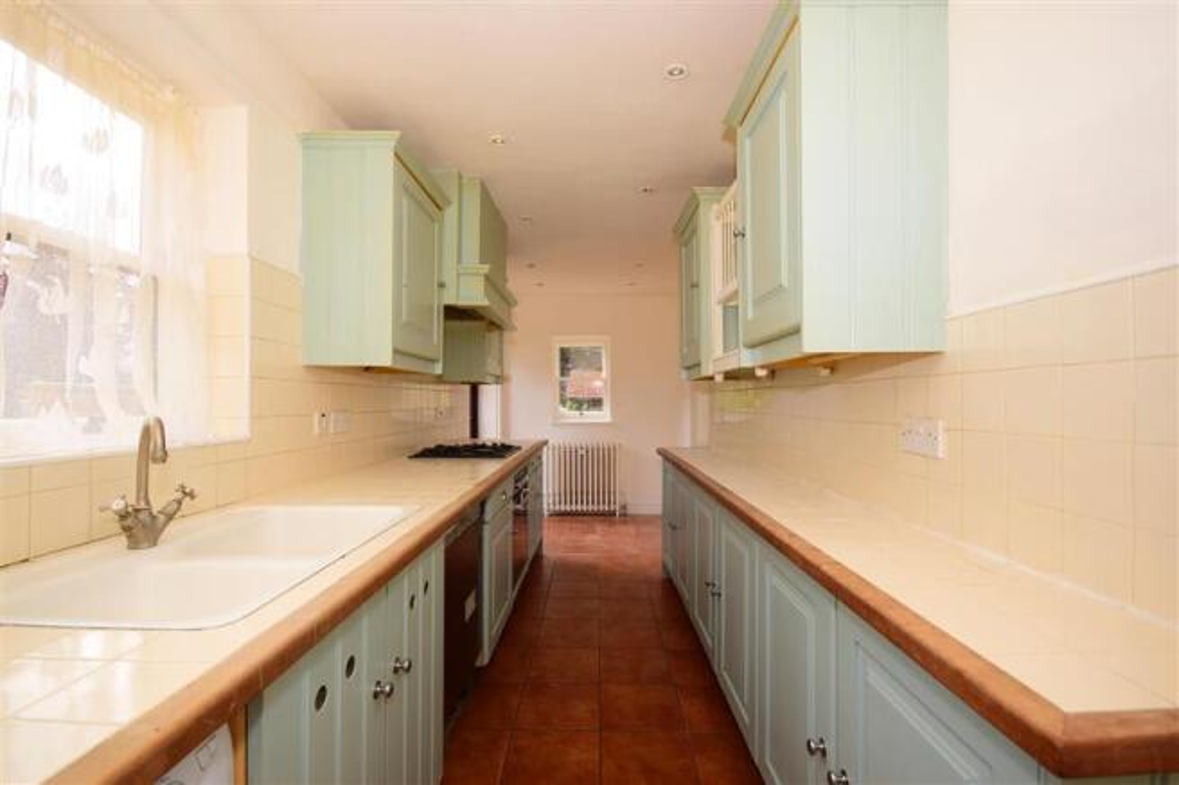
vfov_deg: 72.0
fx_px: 540
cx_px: 590
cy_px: 392
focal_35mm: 16
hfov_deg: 95.0
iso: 100
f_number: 7.1
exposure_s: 1/40
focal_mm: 11
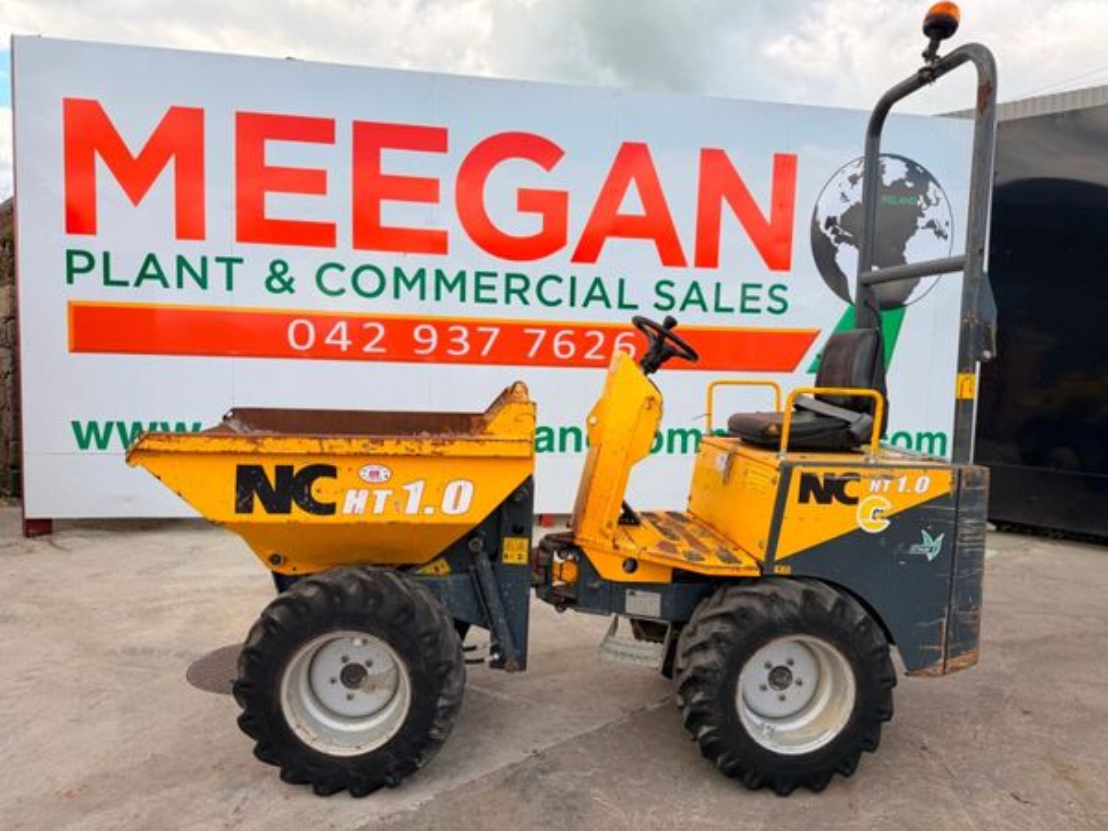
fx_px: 768
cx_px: 554
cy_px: 416
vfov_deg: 56.8
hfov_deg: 71.6
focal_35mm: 24
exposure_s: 1/1211
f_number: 1.78
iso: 80
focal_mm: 6.76
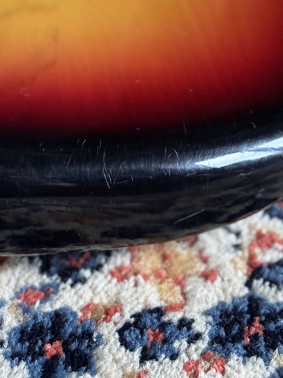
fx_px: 1101
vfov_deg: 19.2
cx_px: 108
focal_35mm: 101
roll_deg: +1.8
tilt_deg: -32.7
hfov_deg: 14.6
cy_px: 62
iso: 640
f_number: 1.78
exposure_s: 1/30
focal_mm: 6.76
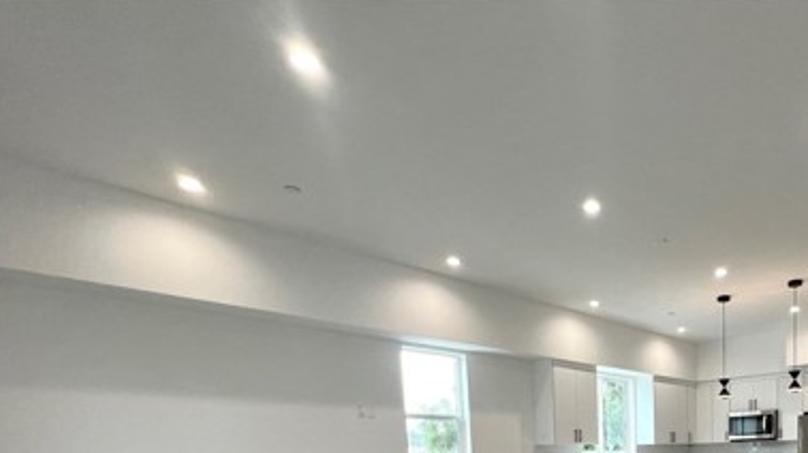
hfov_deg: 70.2
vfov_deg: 38.8
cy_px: 504
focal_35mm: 24
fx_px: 514
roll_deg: +2.2
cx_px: 624
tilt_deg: -6.3
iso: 80
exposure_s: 1/120
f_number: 1.8
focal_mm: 1.57
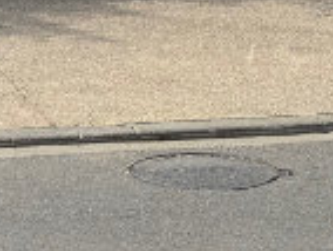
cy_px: -432
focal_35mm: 135
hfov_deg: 14.3
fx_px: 1301
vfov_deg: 9.3
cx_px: -35
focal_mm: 6.8
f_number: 1.8
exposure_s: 1/4975
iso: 80
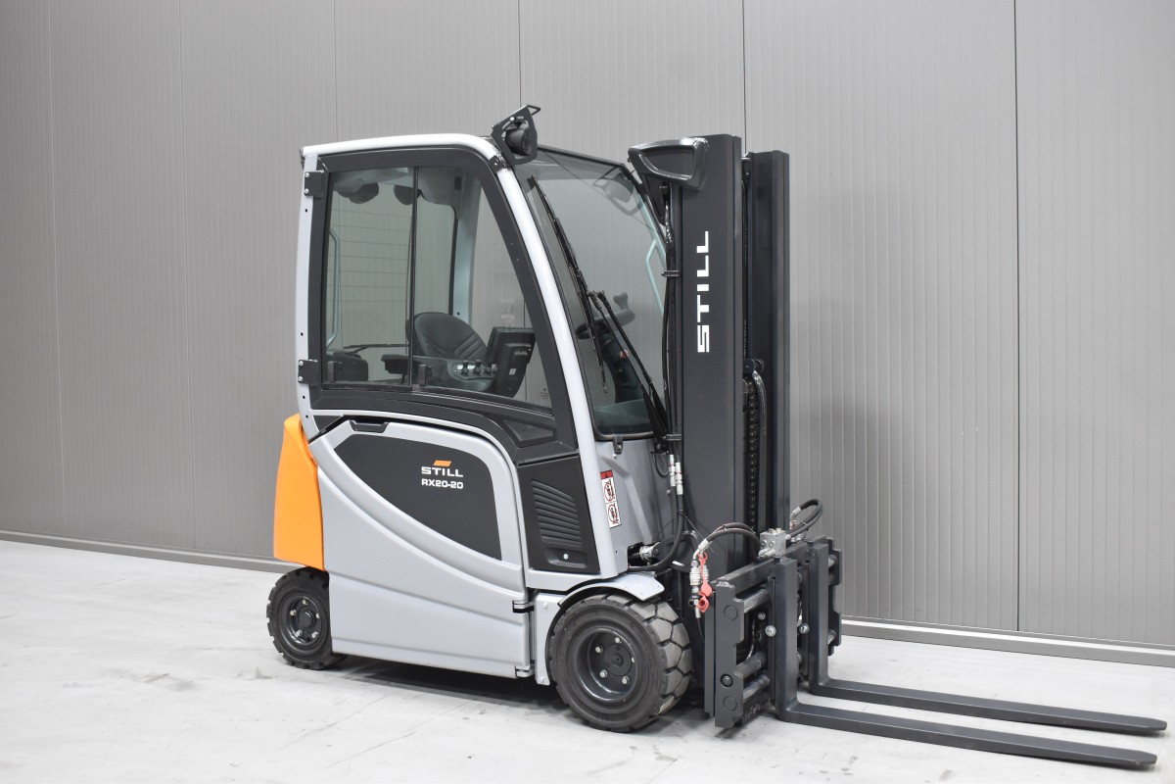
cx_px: 588
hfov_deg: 51.3
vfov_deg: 35.5
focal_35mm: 38
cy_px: 392
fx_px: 1224
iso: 1600
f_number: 5
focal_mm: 25
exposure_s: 1/30
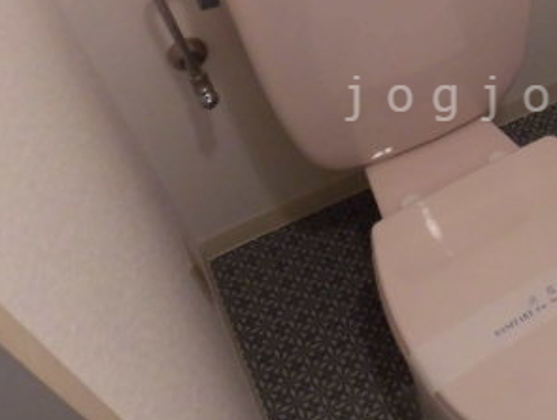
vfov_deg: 27.6
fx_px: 838
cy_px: 98
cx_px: 474
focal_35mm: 52
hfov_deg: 35.2
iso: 400
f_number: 3.1
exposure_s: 1/30
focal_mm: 4.3
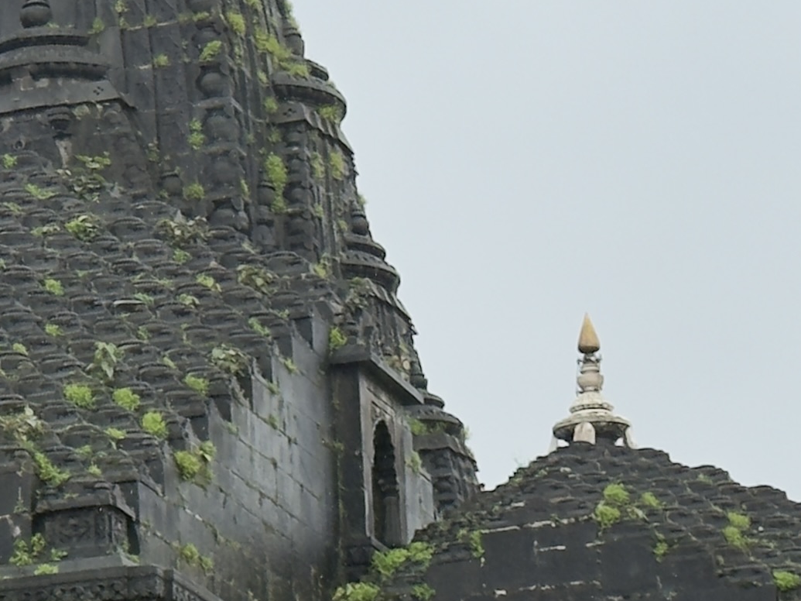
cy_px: 598
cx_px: -477
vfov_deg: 7.9
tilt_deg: +12.4
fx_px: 4327
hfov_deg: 10.2
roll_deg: -0.8
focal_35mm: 187
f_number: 1.78
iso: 64
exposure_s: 1/1575
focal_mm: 6.76
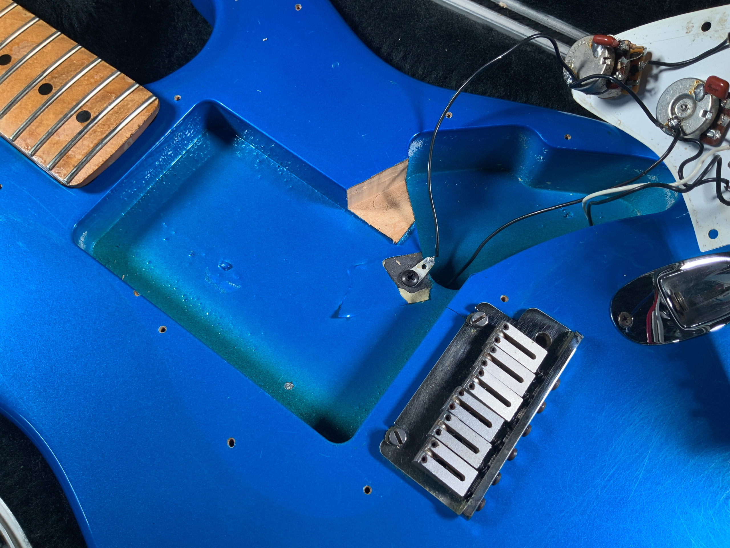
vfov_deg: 48.2
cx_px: 365
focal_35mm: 29
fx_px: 612
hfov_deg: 61.7
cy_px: 274
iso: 64
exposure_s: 1/78
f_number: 1.8
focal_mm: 3
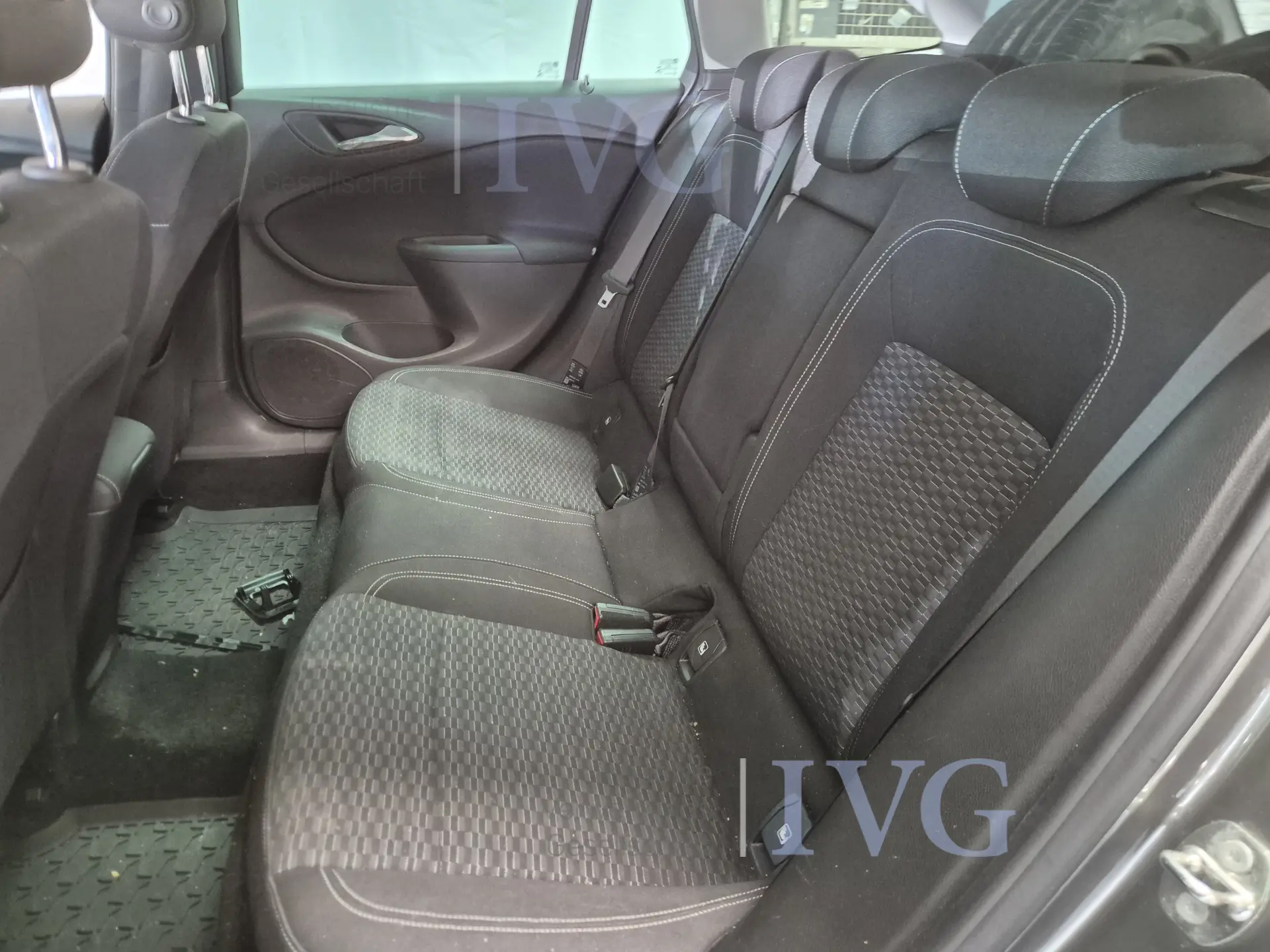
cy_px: 476
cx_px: 635
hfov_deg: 73.9
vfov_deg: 58.9
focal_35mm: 23
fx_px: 844
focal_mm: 5.4
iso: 1600
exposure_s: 1/50
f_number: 1.8
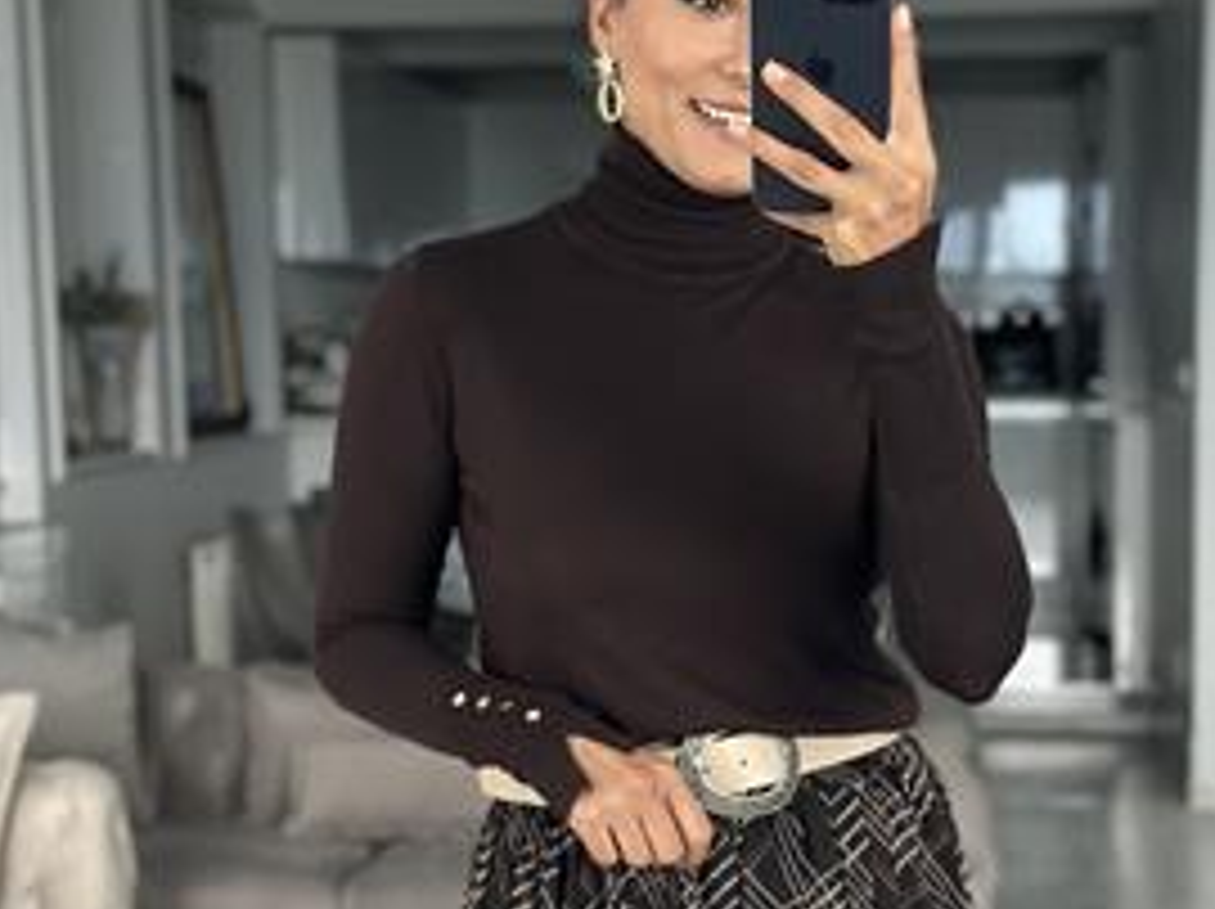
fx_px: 3156
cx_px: 666
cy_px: 729
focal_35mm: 90
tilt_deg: -18.6
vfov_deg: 16.3
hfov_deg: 21.8
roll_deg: +0.3
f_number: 1.78
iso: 400
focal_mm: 6.86
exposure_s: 1/40
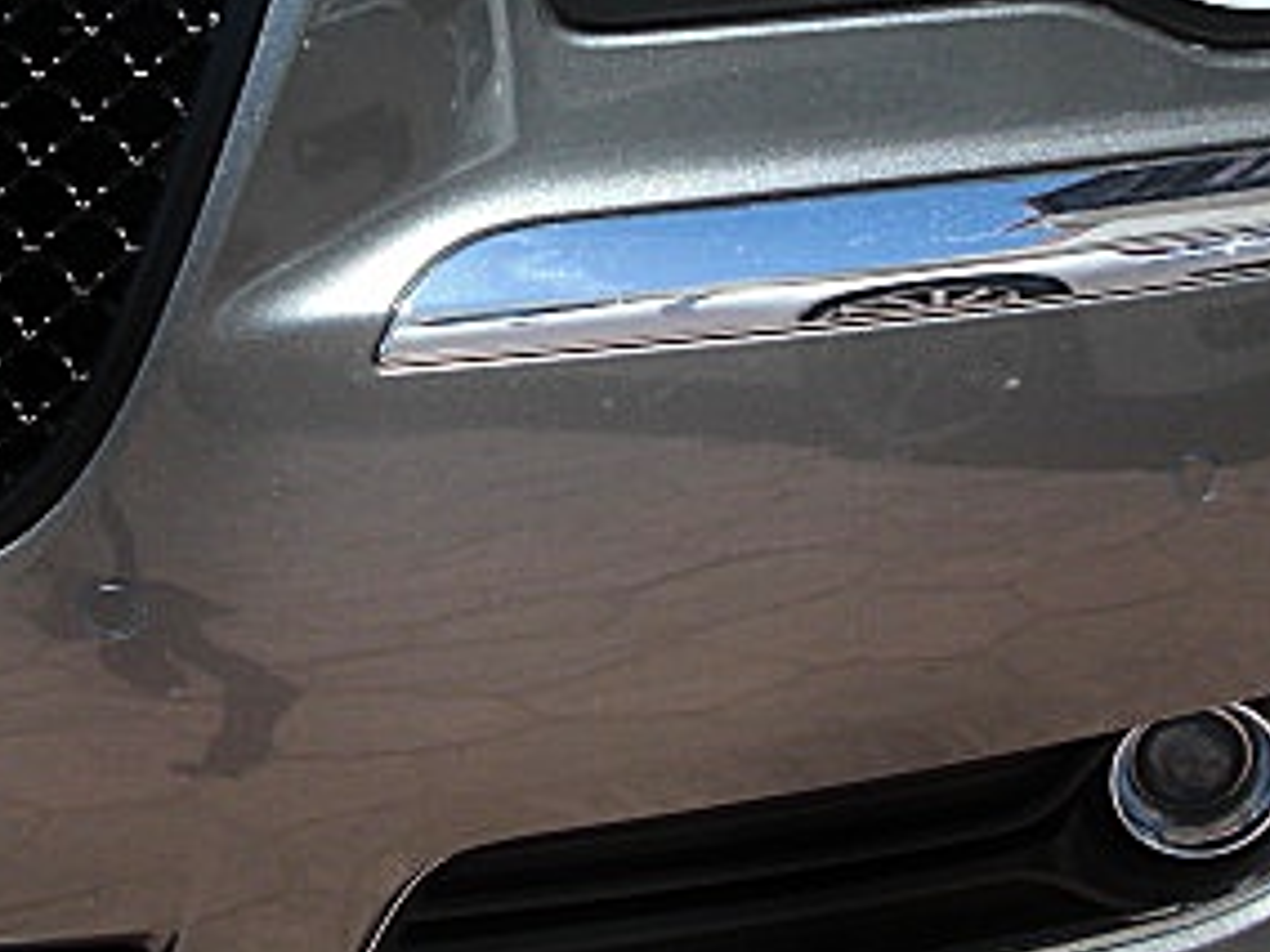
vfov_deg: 18.1
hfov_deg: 24.1
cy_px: 246
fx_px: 2972
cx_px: 523
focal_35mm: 81
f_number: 2.8
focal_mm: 6.3
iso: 50
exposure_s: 1/500
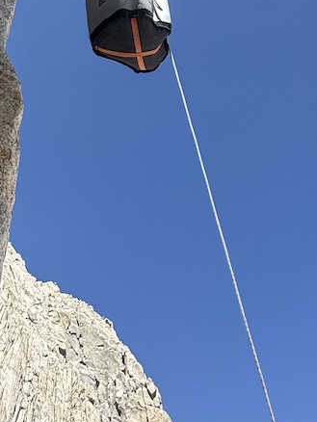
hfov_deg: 30.9
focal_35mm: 46
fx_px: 561
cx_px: 73
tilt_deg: +51.1
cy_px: 49
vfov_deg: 38.6
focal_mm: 2.22
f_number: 2.2
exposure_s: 1/1001
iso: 50
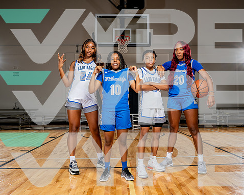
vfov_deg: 44.6
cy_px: 98
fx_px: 238
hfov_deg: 54.2
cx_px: 128
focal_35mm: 33
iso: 200
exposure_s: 1/250
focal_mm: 29
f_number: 5.6
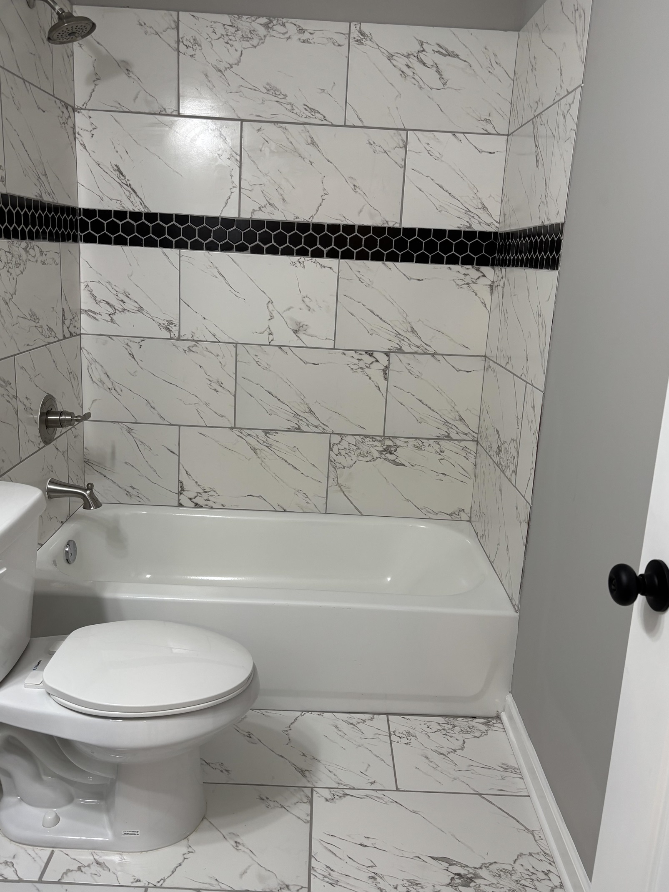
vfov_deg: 63.4
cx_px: 333
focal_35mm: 28
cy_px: 436
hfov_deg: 49.8
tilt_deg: -12.9
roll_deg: -3.6
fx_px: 721
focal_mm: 5.96
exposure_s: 1/60
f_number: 1.6
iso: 100
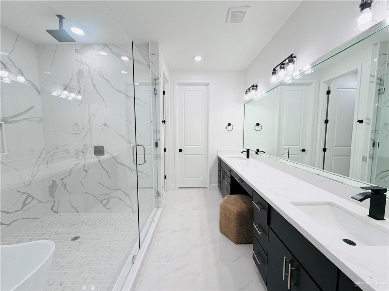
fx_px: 157
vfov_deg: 85.7
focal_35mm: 14
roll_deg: +0.2
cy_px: 146
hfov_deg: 102.1
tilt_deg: -4.6
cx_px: 194
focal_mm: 2.22
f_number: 2.2
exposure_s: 1/121
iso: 80
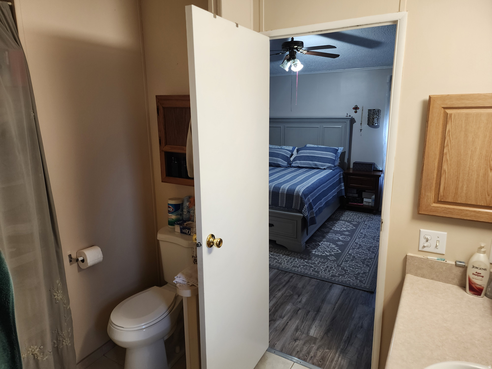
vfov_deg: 58.9
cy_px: 184
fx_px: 327
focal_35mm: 23
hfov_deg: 73.9
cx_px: 246
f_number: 1.8
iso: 125
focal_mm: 6.4
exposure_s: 1/53
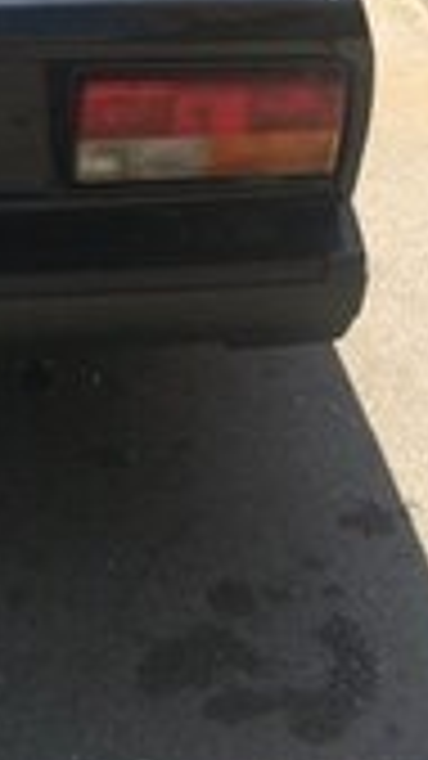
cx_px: -135
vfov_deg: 20.9
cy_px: -216
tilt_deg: -16.9
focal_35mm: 93
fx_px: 1877
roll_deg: -1.2
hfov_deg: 12.6
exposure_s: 1/1053
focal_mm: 4.15
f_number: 2.2
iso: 32
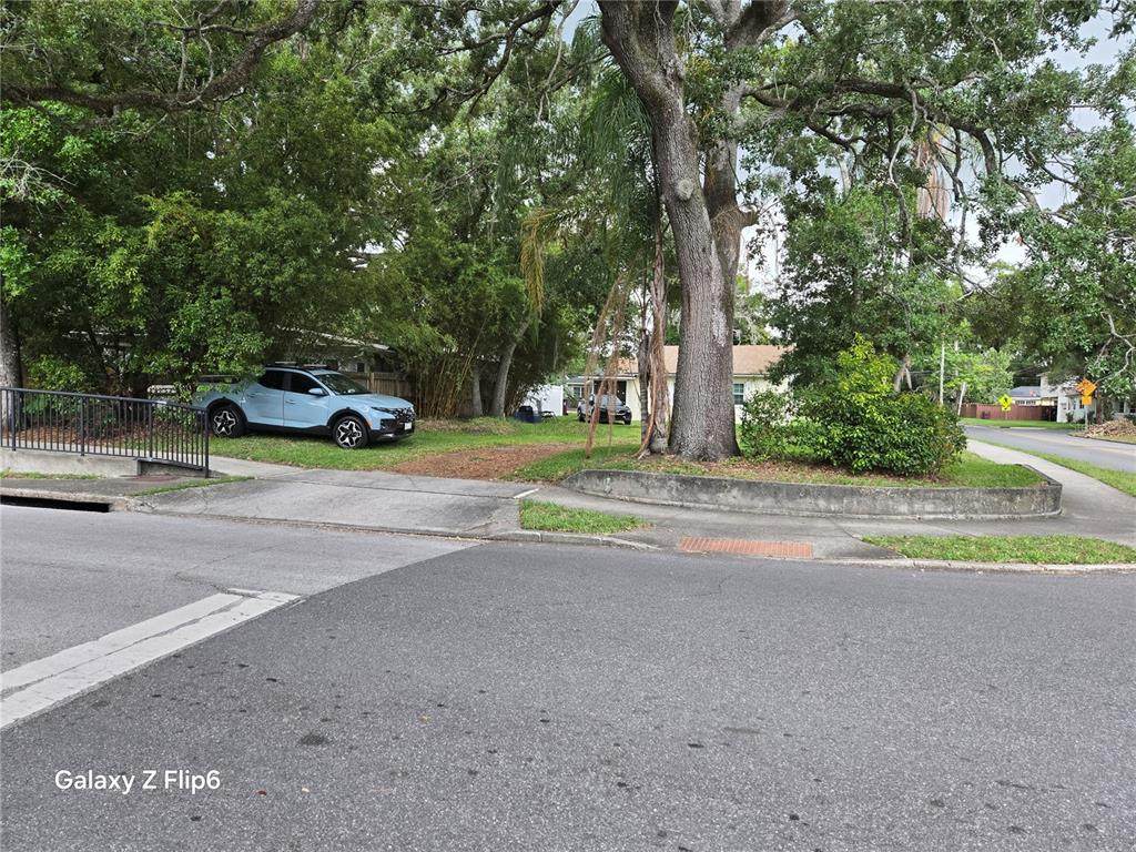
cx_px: 568
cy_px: 426
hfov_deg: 73.9
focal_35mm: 23
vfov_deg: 58.9
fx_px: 755
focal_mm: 5.4
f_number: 1.8
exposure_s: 1/508
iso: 100
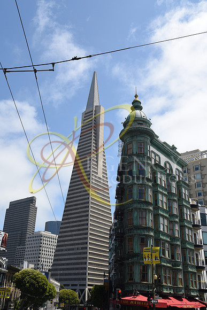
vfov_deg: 54.4
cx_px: 104
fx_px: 302
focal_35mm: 35
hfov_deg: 37.9
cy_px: 155
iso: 80
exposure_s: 1/200
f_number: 10
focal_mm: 35
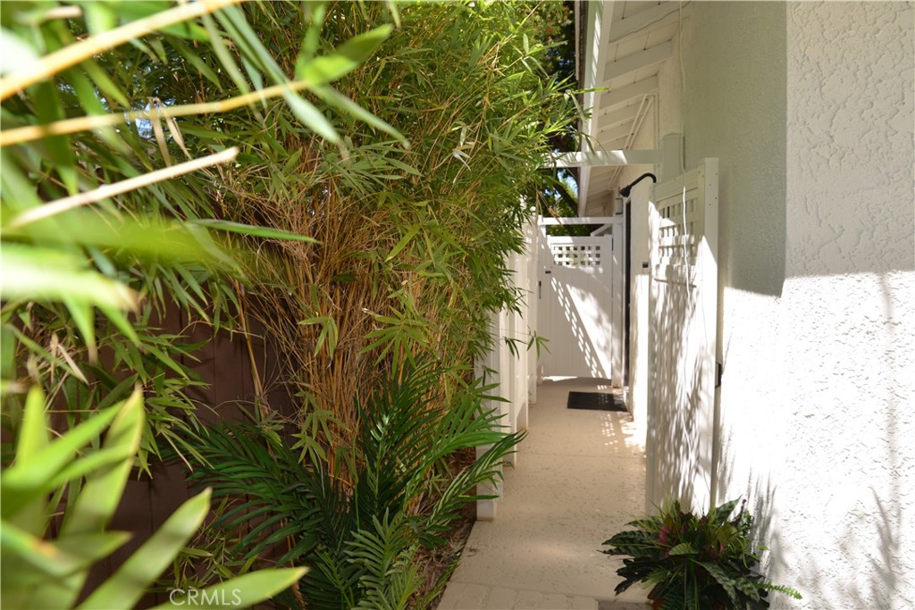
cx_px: 458
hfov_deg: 73.7
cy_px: 305
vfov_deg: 53.1
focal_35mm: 24
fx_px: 610
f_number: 5.6
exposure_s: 1/200
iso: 100
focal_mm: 24
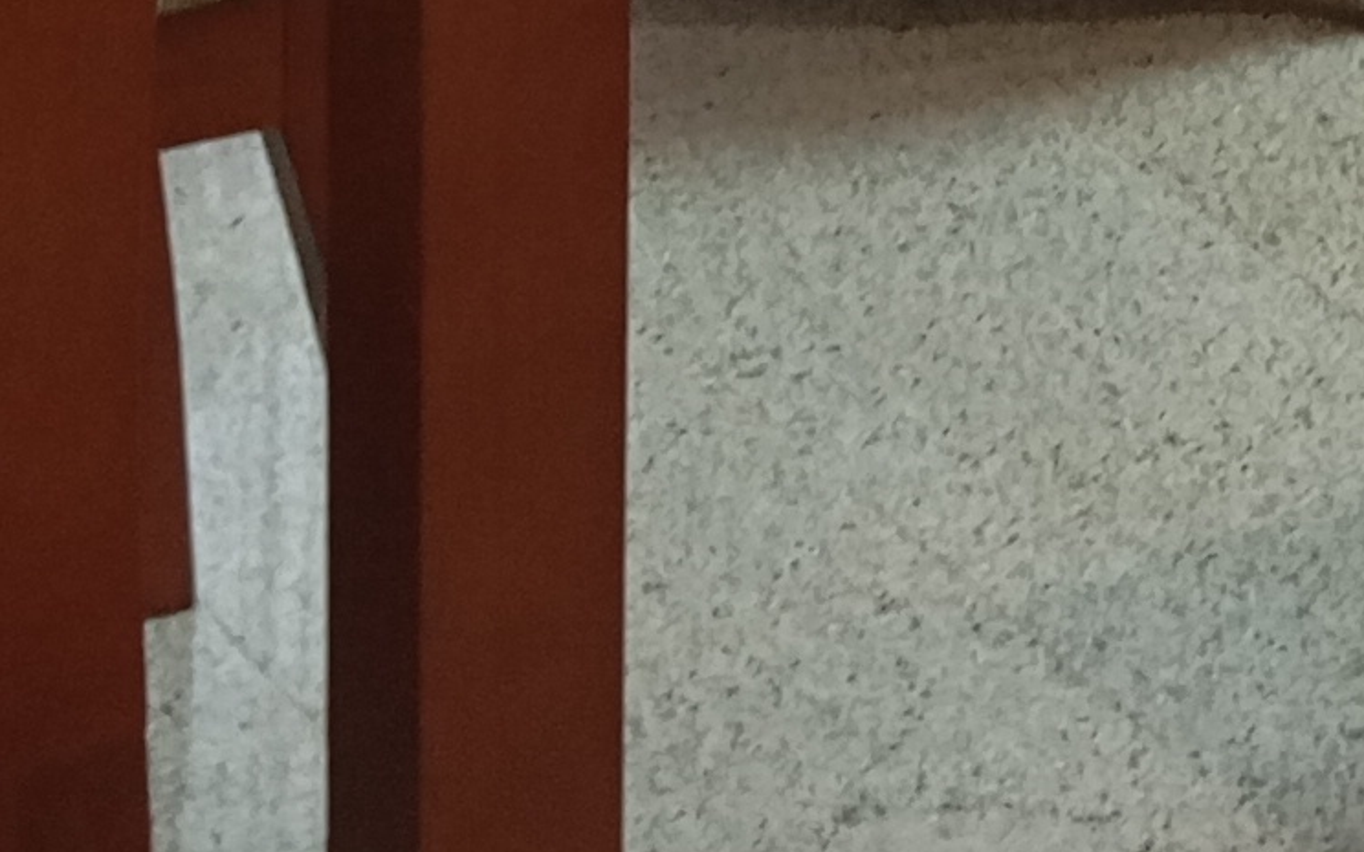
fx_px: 6059
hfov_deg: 12.6
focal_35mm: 163
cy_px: -1535
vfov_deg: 7.3
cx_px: 1450
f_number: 1.8
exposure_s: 1/33.3
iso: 1307
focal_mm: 4.22
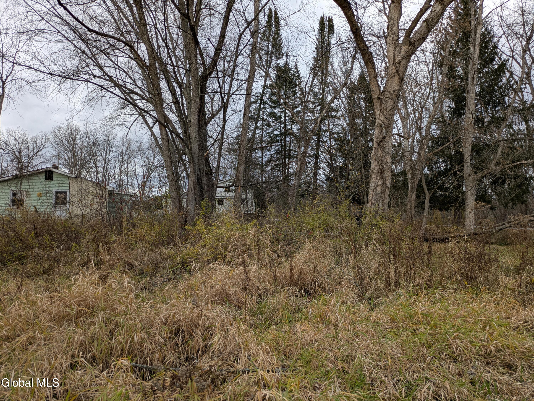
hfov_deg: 69.4
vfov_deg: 54.9
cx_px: 267
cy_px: 200
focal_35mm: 25
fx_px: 386
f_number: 1.89
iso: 48
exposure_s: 1/569
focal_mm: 5.43
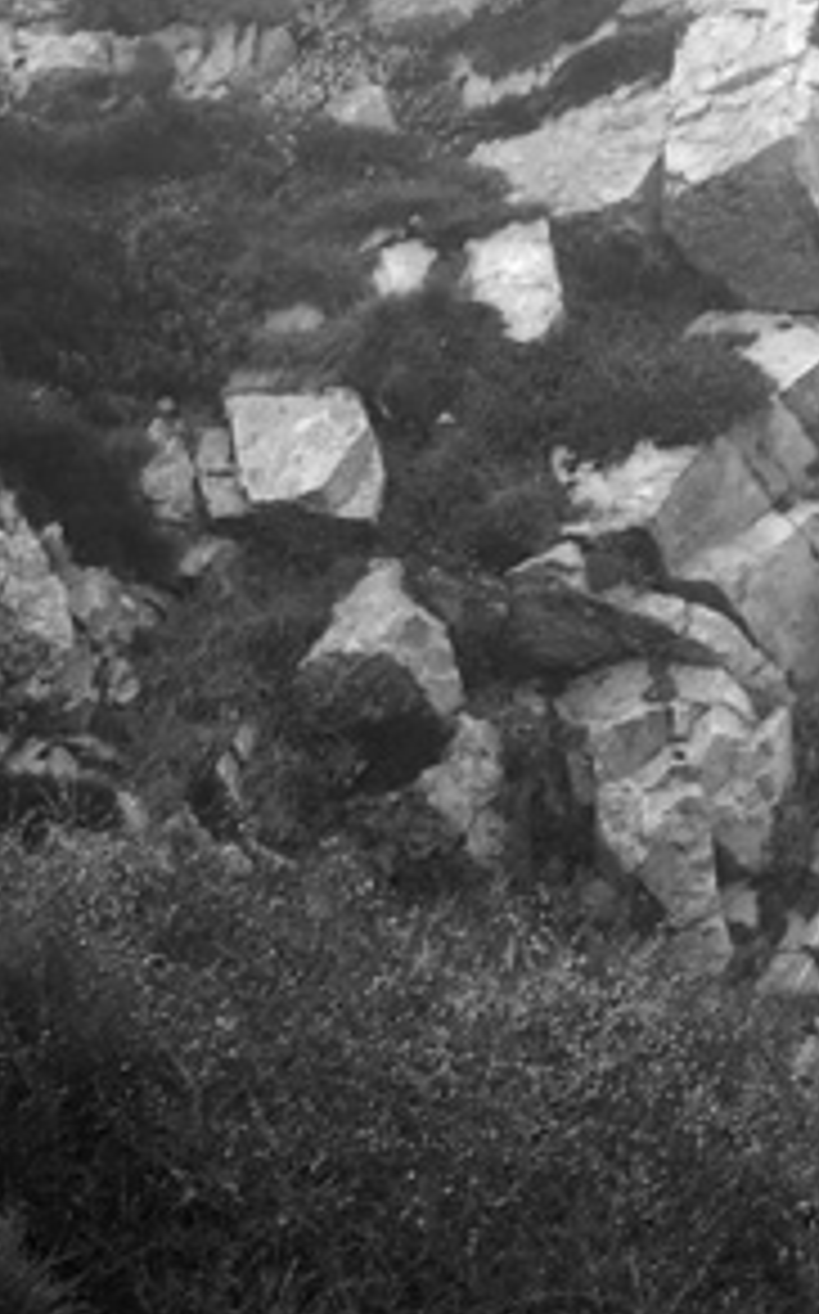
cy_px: 380
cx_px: 968
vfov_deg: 4.6
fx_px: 16345
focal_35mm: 457
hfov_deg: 2.9
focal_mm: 85
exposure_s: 1/180
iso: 100
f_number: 5.6
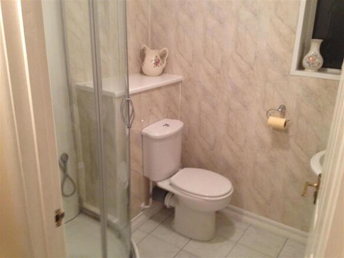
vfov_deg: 40.7
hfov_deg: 52.6
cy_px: 129
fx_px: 348
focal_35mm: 35
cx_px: 172
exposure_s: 1/20
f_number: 2.4
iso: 250
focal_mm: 4.28
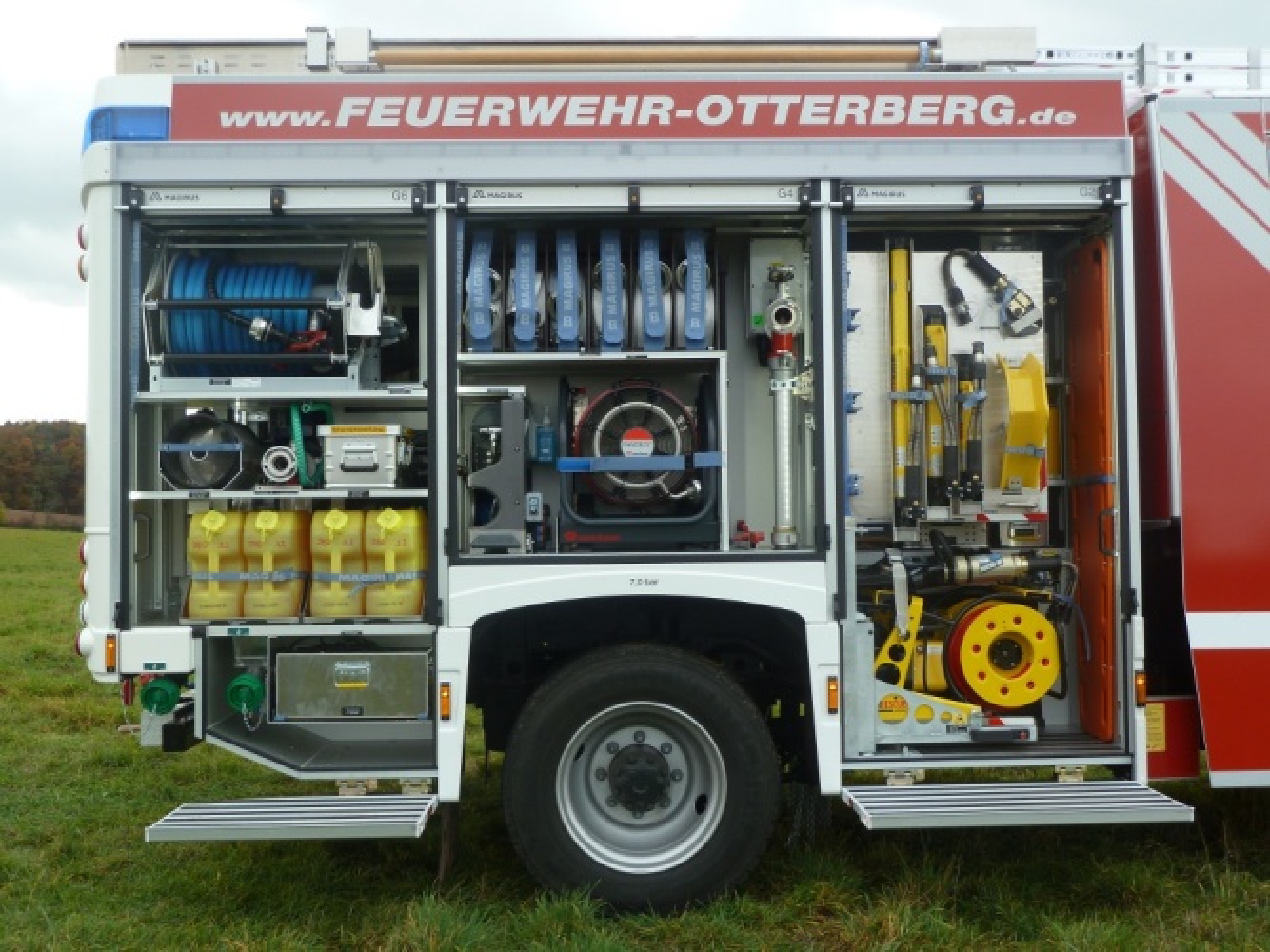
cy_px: 476
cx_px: 635
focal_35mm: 37
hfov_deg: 50.1
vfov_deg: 38.7
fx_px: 1357
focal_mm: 6.1
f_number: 3.6
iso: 80
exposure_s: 1/80
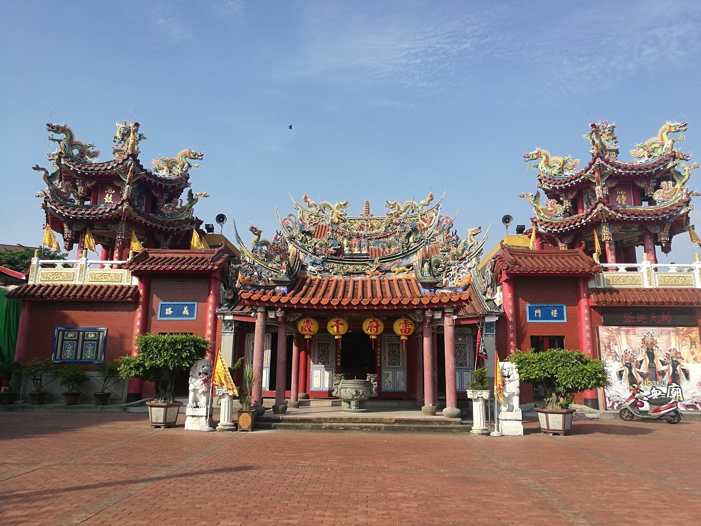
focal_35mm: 27
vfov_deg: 51.4
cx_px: 350
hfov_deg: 65.3
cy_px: 263
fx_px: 547
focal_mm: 4.5
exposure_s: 1/880
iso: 50
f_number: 2.2
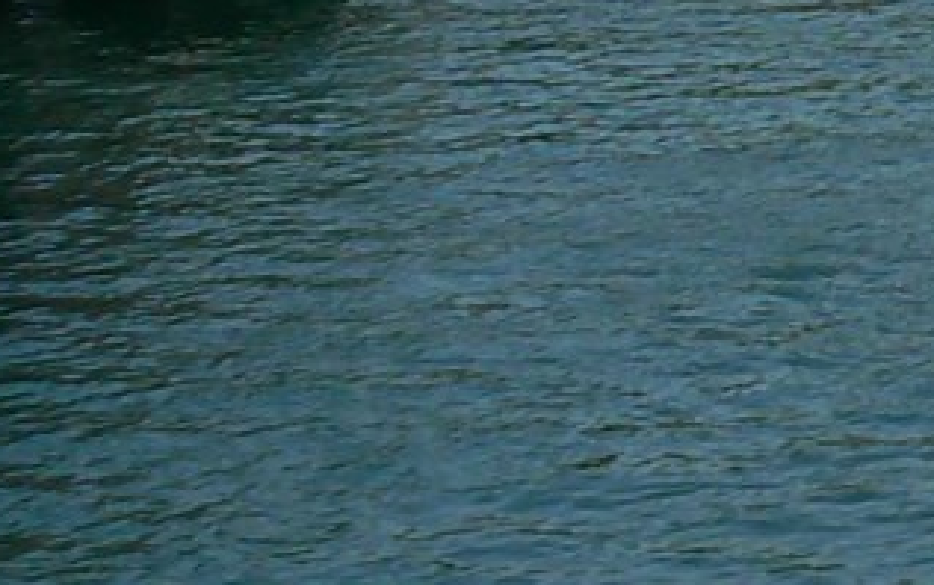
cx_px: 1380
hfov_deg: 10.5
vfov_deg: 6.6
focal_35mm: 193
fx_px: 4916
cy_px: -618
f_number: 5.6
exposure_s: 1/160
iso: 80
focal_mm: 6
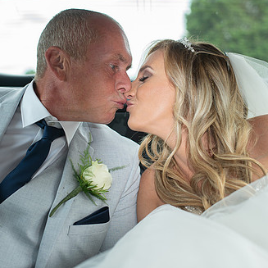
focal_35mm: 53
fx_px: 464
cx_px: 146
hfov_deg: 32.2
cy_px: 114
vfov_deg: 32.1
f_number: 2.8
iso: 100
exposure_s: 1/250
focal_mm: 35
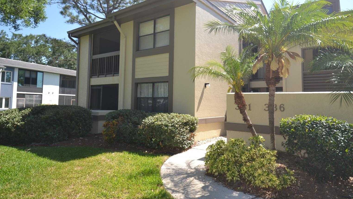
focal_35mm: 23
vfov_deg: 49.4
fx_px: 215
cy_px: 85
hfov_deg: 78.7
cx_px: 182
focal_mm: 14
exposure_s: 1/200
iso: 100
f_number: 5.6
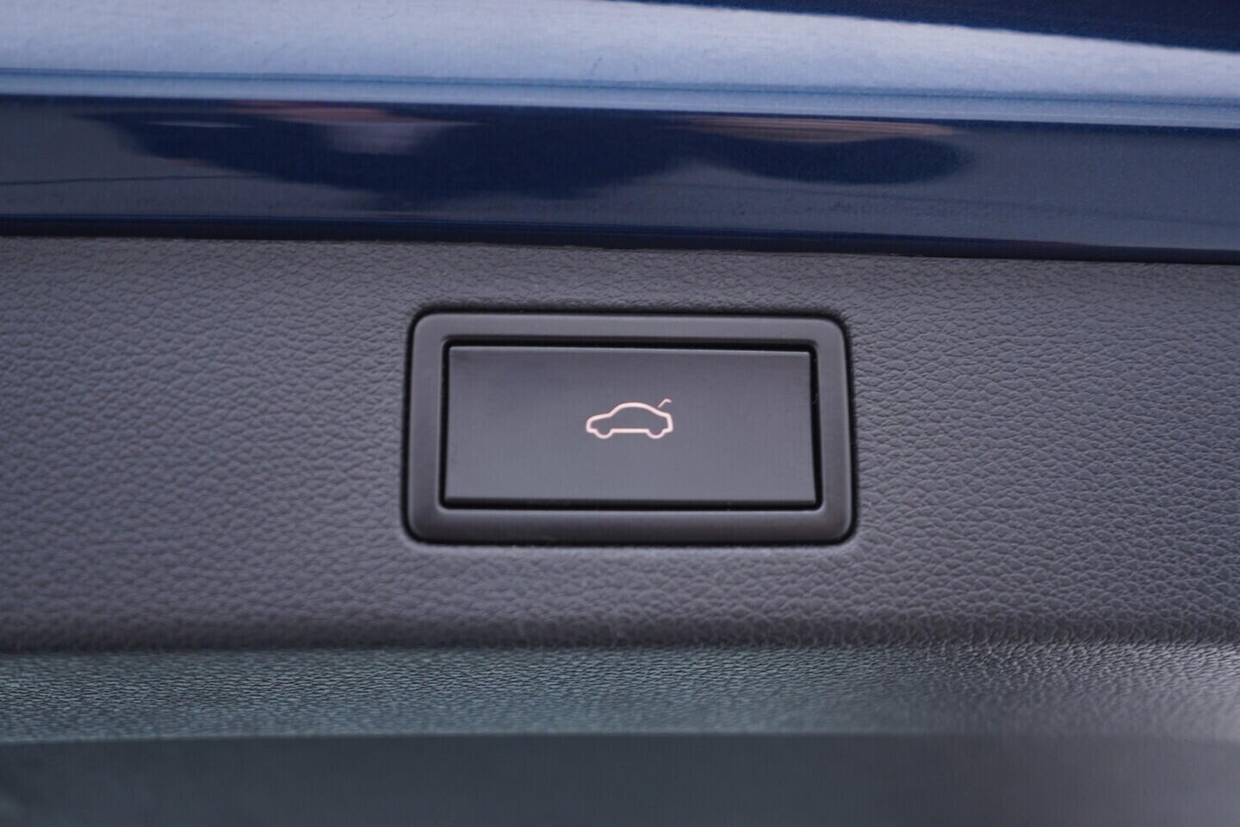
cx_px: 620
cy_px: 414
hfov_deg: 53.1
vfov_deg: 36.9
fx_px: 1240
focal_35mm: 36
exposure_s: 1/40
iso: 200
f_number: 2.8
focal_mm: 24
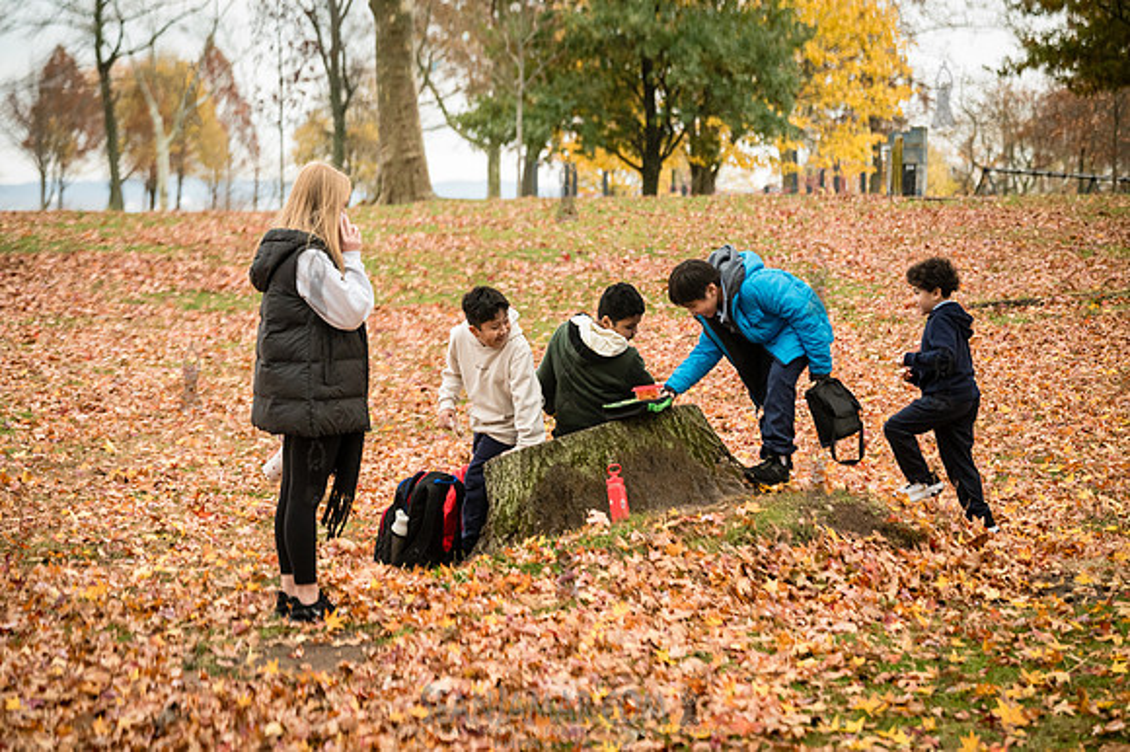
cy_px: 376
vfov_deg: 14.1
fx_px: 3043
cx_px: 565
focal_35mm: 97
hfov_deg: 21.0
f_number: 4
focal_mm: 97
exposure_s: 1/320
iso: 4000
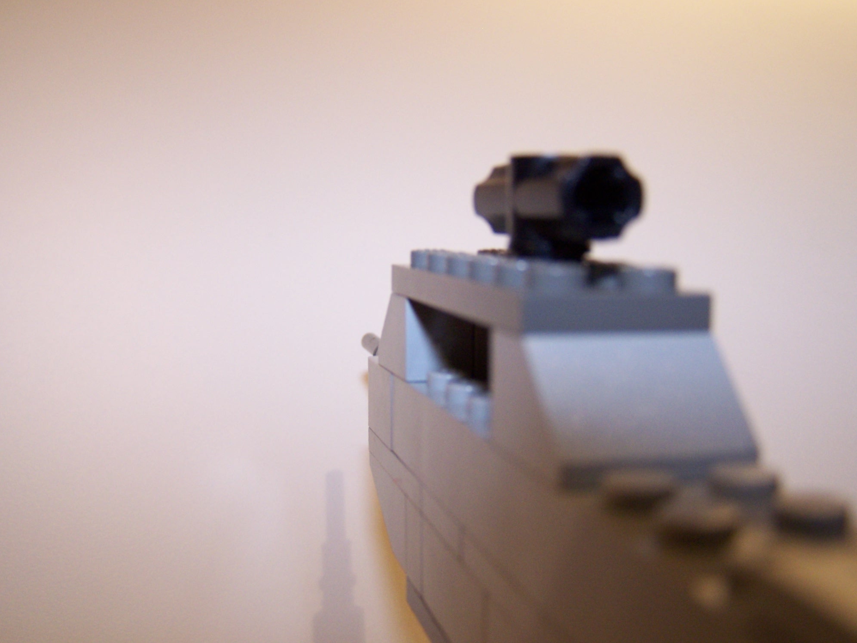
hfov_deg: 47.9
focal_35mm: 39
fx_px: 966
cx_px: 433
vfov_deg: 36.8
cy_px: 322
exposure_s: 1/60
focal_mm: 6.3
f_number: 2.8
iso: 140
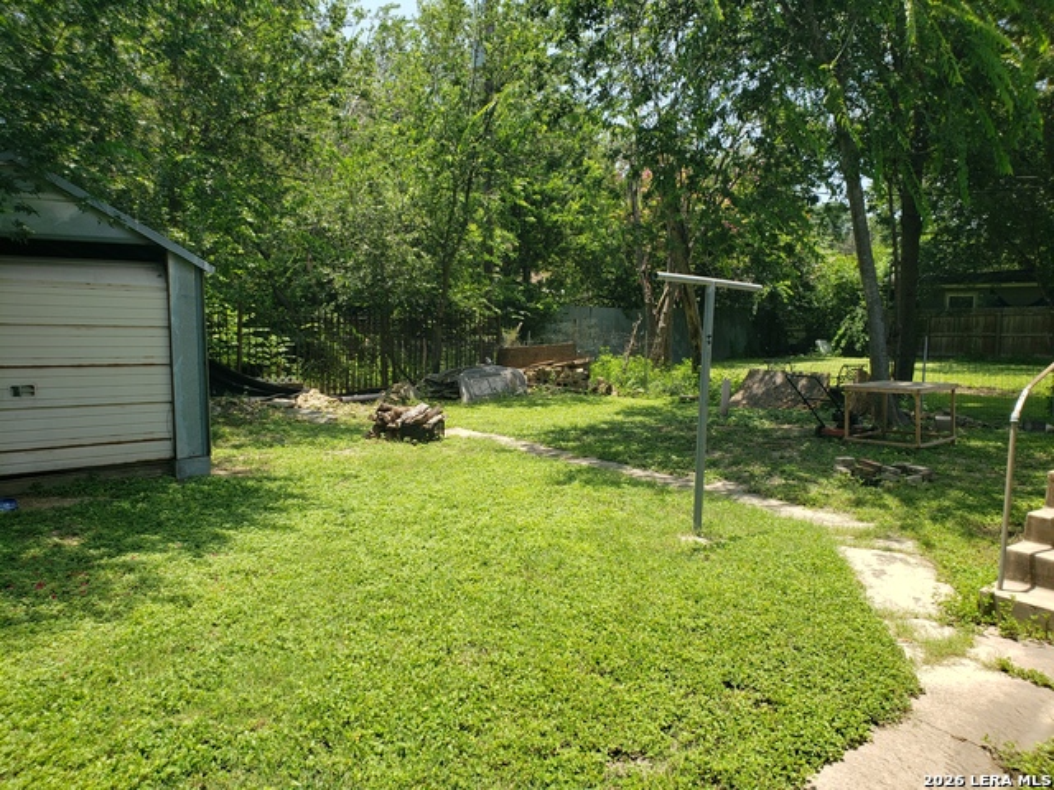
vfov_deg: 53.1
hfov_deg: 67.3
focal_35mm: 26
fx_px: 792
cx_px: 527
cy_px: 395
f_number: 2.4
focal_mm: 4.3
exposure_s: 1/696
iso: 50
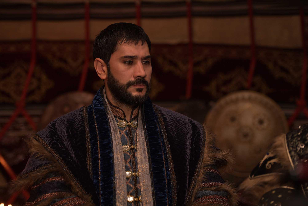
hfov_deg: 20.8
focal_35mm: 98
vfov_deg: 14.0
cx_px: 154
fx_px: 839
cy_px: 103
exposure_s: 1/160
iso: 320
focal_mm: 98
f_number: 2.8
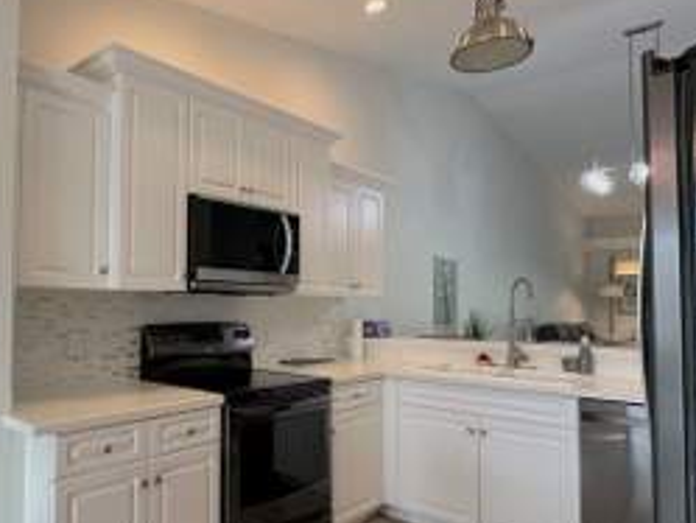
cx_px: 224
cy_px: 285
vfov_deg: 51.3
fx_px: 543
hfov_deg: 63.4
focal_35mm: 27
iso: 160
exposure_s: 1/120
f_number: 2.2
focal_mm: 2.22
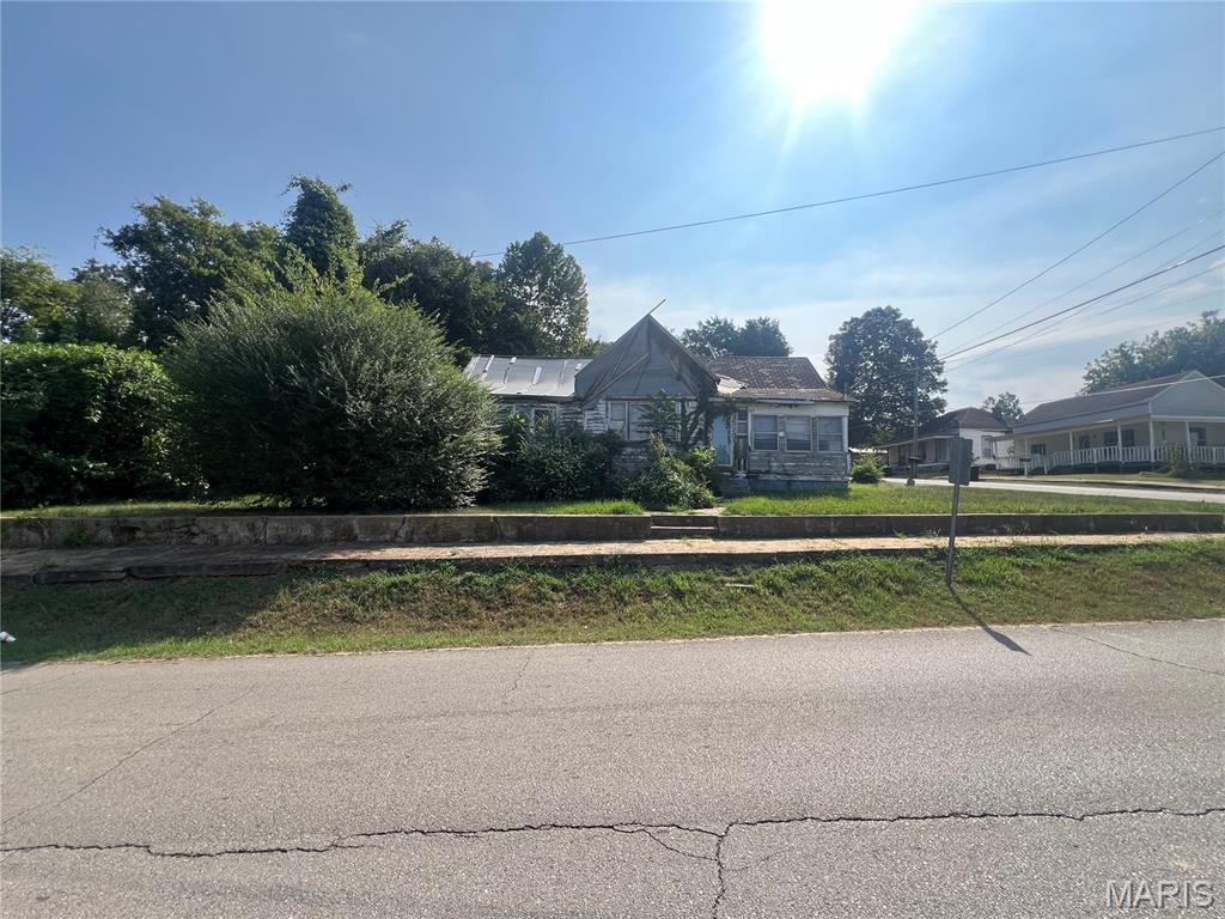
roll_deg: -0.3
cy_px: 460
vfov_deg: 89.9
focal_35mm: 13
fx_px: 460
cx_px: 612
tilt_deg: +5.1
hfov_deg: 106.2
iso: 32
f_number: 1.8
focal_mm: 1.57
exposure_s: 1/1107
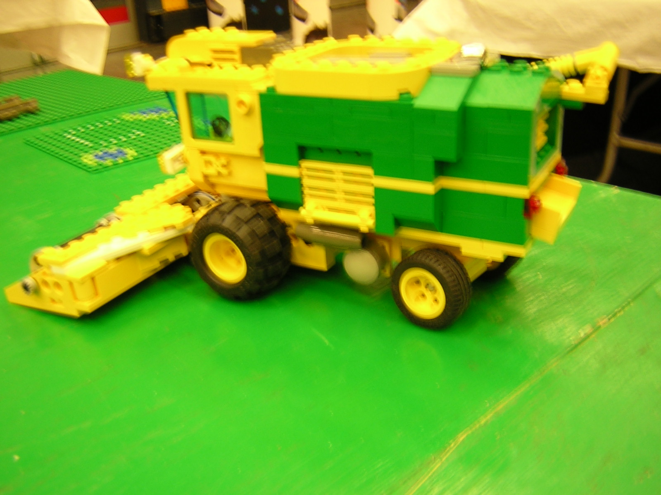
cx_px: 330
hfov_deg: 51.4
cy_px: 248
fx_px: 687
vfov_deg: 39.7
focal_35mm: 36
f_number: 2.6
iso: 100
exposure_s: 1/4.7
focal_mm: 4.7
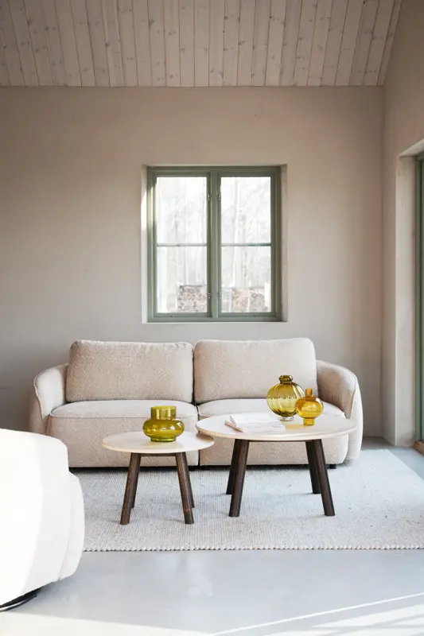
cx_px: 212
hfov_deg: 28.1
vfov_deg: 41.1
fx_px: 848
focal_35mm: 48
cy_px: 318
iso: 320
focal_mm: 48
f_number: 4
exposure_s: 1/250
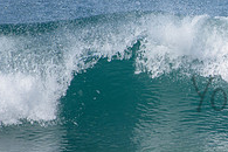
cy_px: 84
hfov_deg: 1.4
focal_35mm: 1490
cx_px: 312
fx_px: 9436
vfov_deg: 0.9
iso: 250
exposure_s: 1/2500
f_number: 6.3
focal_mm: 500
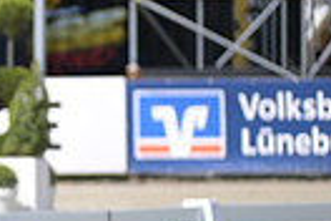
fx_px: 9690
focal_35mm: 1054
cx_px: -356
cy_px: -19
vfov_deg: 1.3
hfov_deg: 2.0
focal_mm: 240
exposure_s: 1/1250
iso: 250
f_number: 5
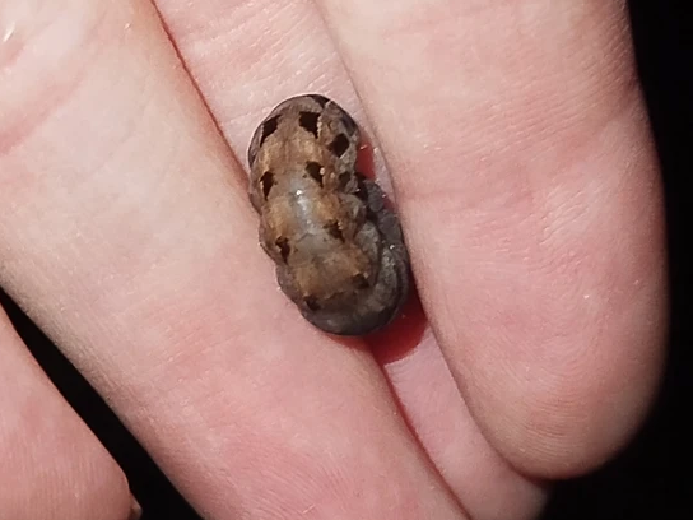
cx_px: 312
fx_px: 2262
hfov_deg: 17.4
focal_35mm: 113
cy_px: 233
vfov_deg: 13.1
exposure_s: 1/33
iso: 200
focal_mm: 5.31
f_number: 1.7
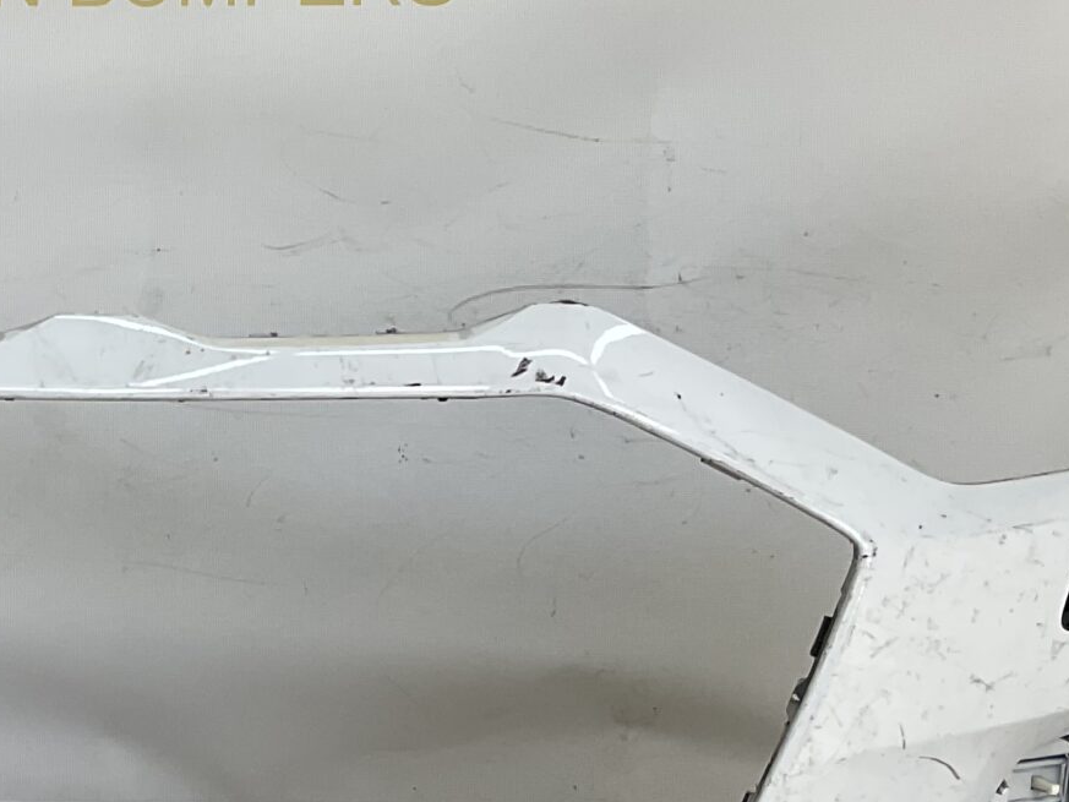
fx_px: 2625
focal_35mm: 85
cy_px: 529
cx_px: -92
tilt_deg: -7.1
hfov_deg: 21.9
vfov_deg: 17.3
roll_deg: -2.1
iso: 16
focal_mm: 3
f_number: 1.8
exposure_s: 1/322
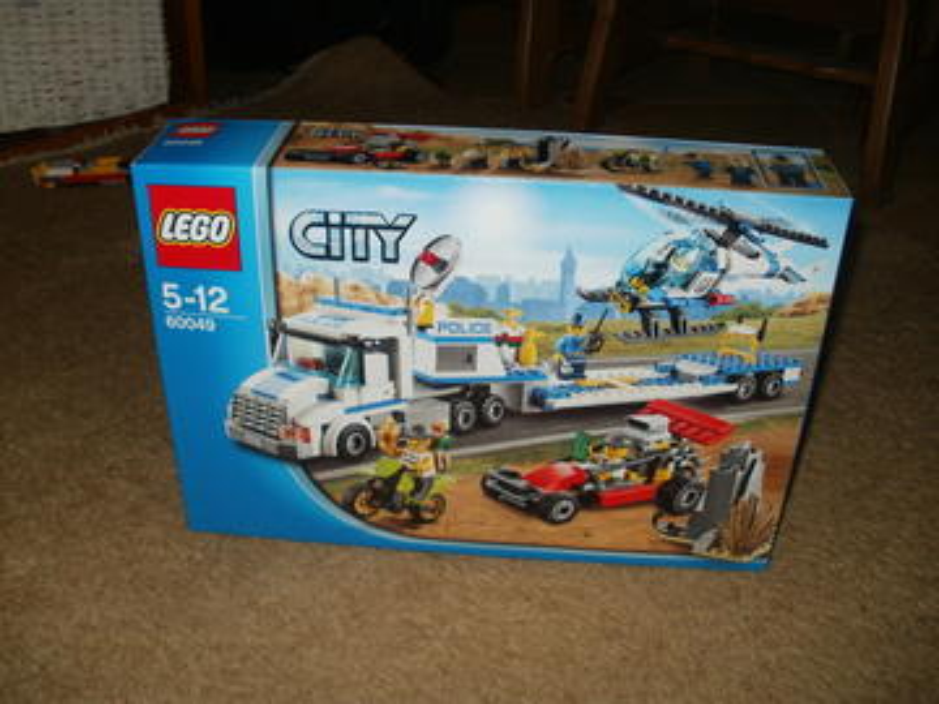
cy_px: 352
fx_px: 977
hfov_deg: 51.4
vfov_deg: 39.7
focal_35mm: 36
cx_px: 470
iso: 125
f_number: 3.5
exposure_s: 1/30
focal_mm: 6.3
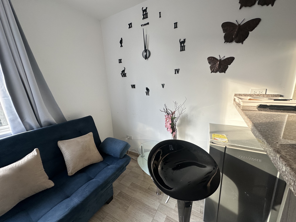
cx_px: 148
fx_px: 120
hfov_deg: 102.1
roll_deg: +2.4
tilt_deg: -12.7
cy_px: 111
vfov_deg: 85.7
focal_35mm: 14
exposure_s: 1/99
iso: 80
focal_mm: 2.22
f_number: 2.2
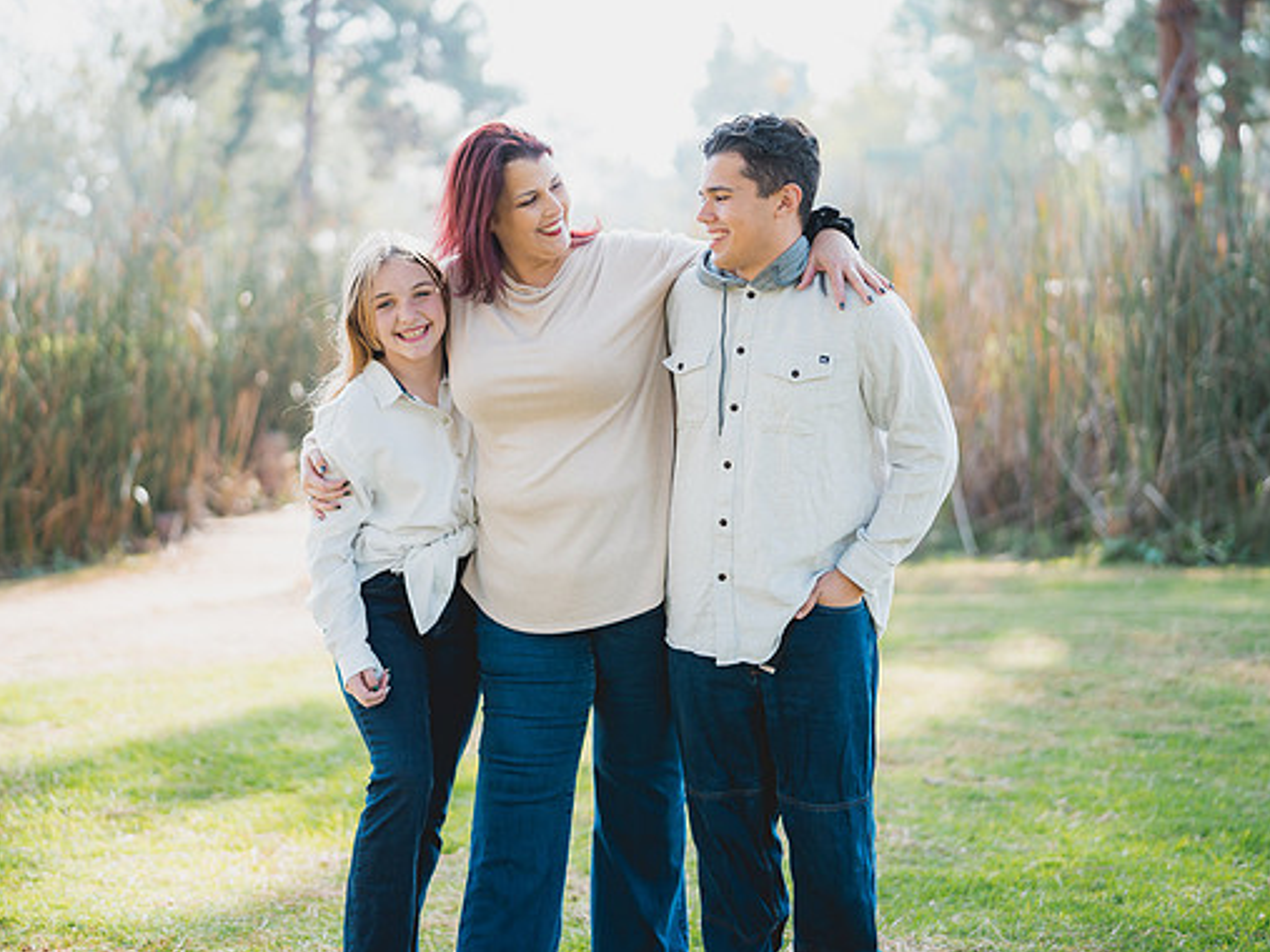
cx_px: 619
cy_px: 477
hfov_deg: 34.9
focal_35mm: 55
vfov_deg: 26.5
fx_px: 2017
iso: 250
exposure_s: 1/1600
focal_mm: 50
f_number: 1.4
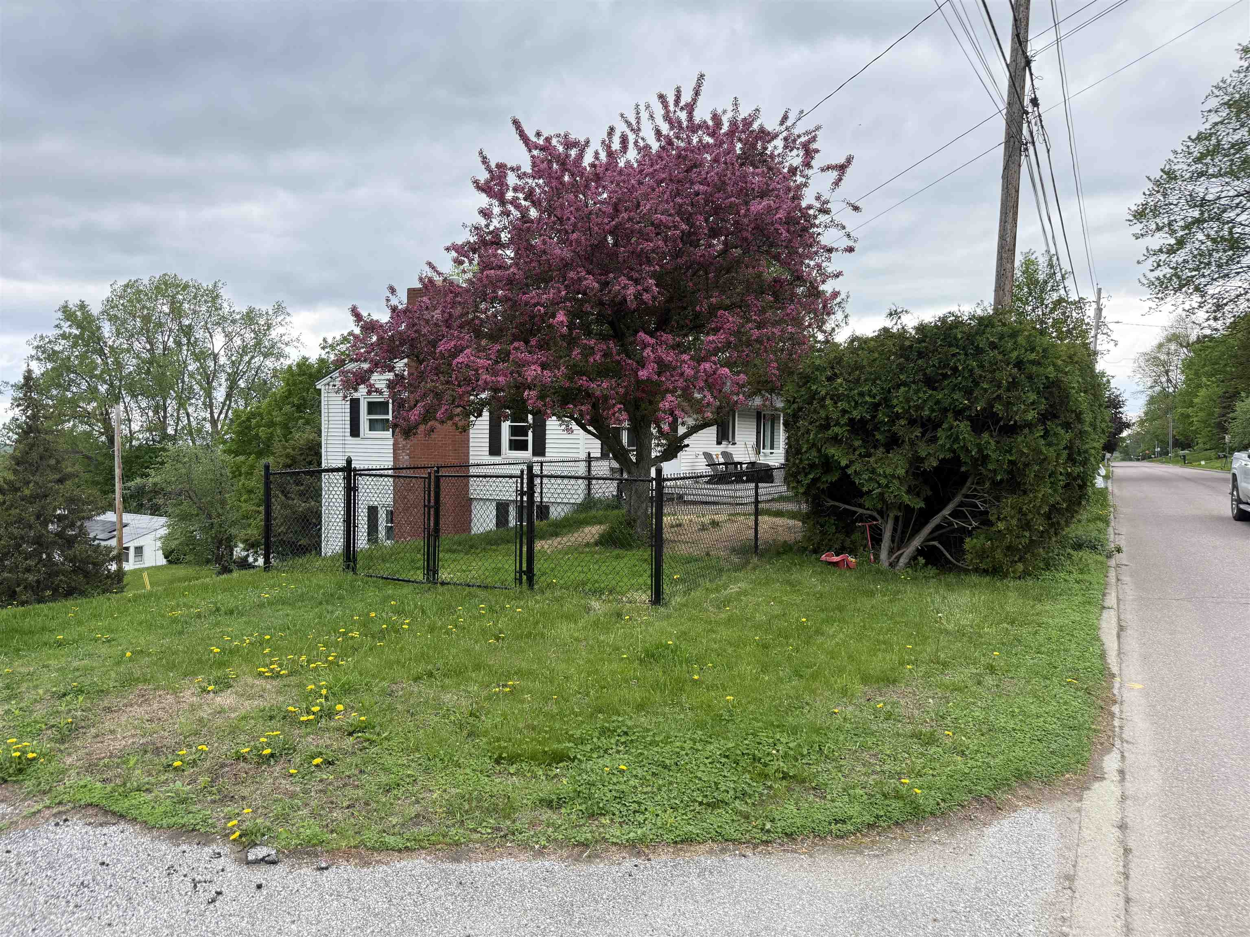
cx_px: 625
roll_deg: -0.5
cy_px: 468
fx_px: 867
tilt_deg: -1.6
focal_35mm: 24
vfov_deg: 56.8
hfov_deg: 71.6
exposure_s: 1/261
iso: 100
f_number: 1.78
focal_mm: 6.76
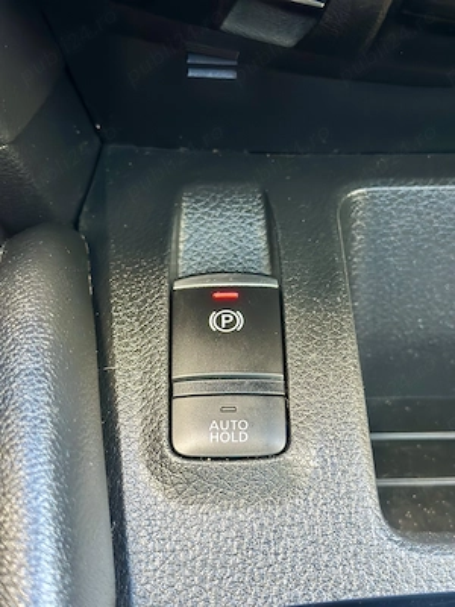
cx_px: 228
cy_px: 304
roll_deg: -4.5
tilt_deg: -42.6
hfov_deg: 30.3
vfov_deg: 39.7
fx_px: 841
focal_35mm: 48
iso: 320
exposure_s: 1/36
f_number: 1.78
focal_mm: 6.86
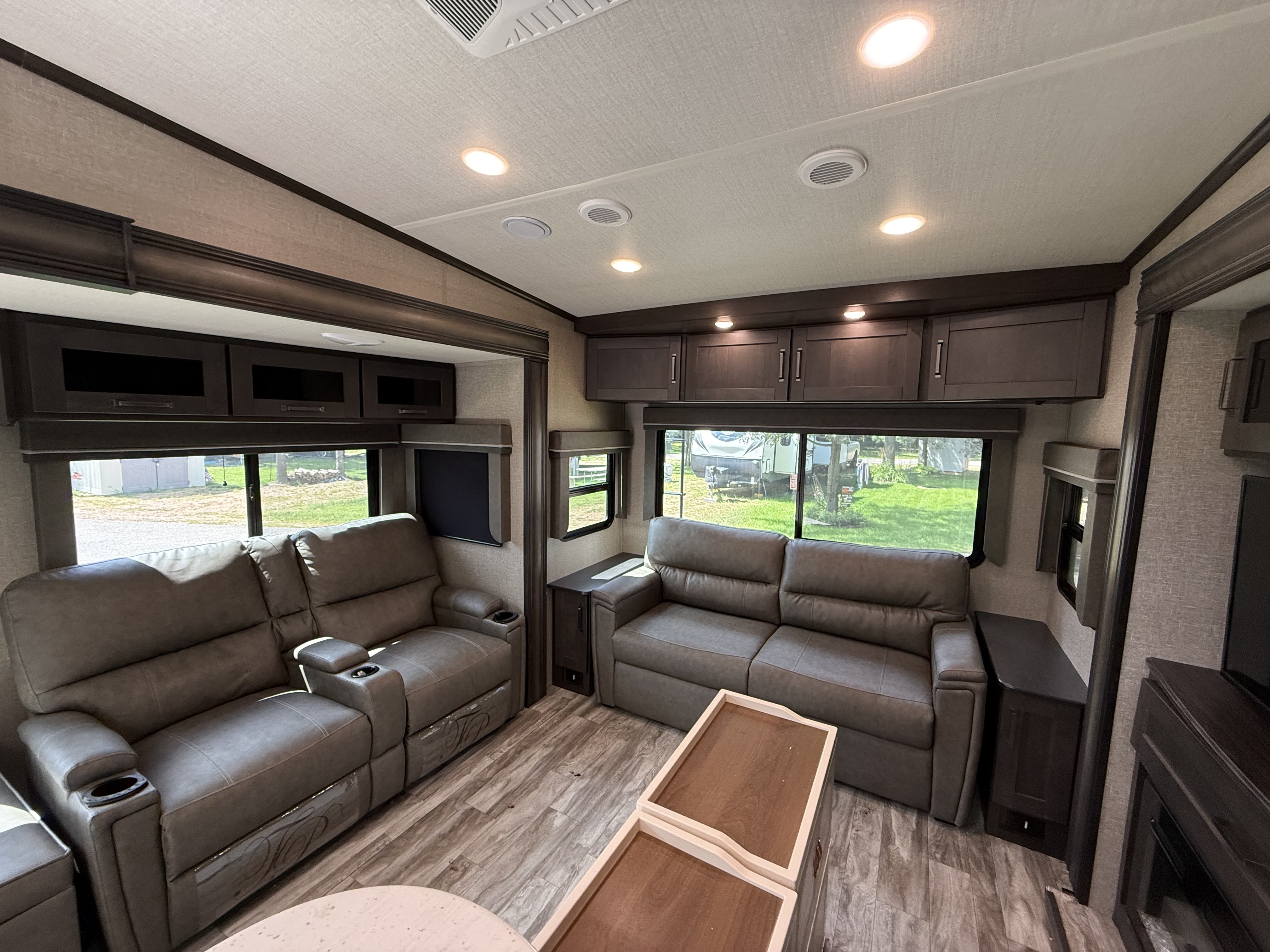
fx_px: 514
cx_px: 635
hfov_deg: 102.1
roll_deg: -1.4
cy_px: 476
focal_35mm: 14
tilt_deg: -5.5
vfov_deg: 85.7
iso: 250
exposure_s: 1/99
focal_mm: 2.22
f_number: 2.2
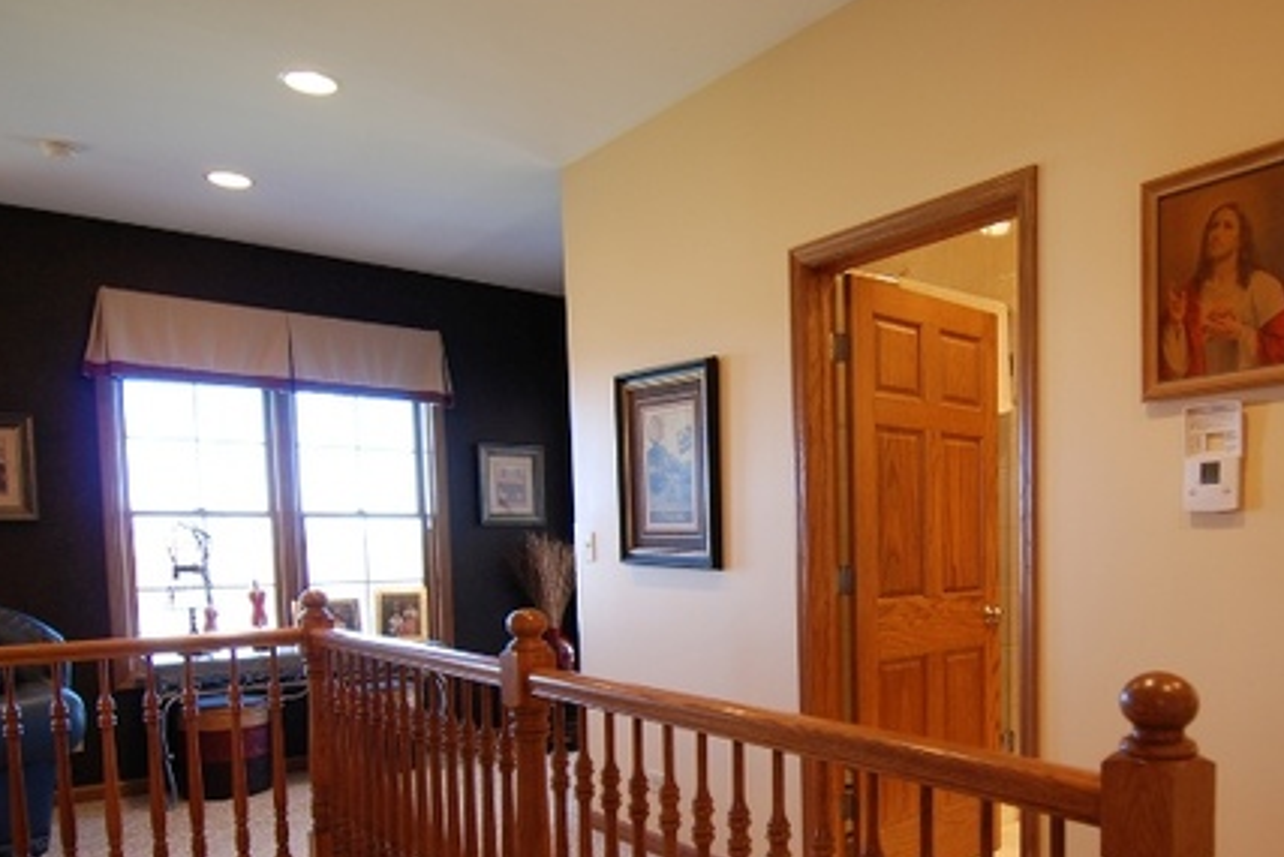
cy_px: 598
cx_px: 875
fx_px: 963
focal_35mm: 27
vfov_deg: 46.9
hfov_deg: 65.3
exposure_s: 1/10
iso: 200
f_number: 4
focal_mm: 12
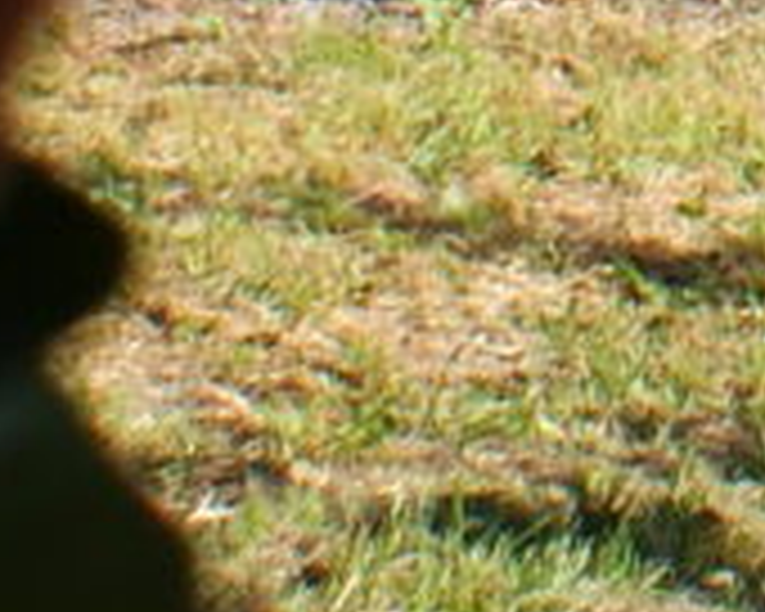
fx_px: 5751
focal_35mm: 254
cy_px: -945
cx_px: 1818
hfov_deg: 7.2
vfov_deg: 5.8
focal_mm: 20
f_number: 10
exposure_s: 1/80
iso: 100
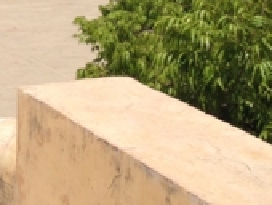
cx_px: -10
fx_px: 1220
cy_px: -240
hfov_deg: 12.5
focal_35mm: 155
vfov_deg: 8.9
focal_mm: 4.12
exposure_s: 1/2463
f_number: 2.4
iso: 50
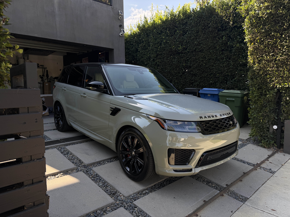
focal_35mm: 24
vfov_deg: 56.8
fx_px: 201
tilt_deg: -4.8
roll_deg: +1.4
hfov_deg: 71.6
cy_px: 108
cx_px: 145
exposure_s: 1/1174
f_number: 1.78
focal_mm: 6.76
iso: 80
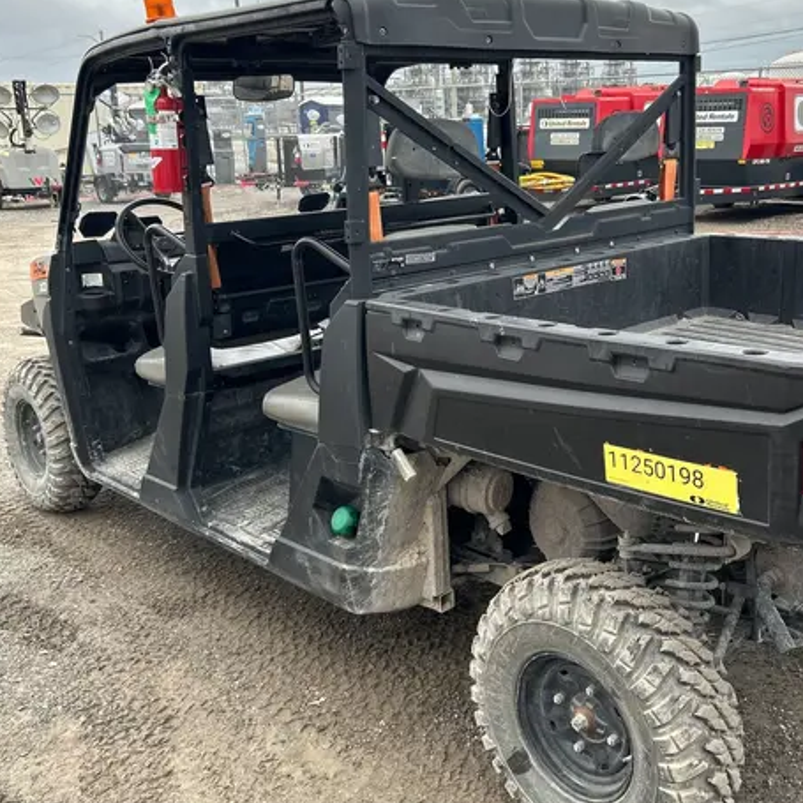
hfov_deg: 44.8
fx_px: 971
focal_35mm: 37
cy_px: 375
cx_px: 466
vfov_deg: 44.9
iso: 50
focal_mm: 5.7
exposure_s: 1/497
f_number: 1.5
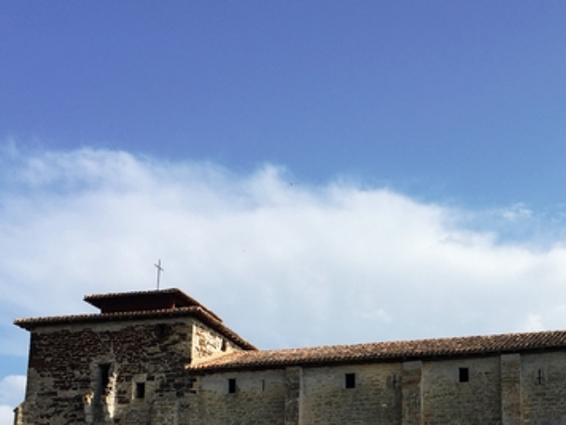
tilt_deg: +13.6
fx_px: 932
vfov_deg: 24.8
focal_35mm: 57
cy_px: 394
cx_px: 448
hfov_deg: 32.9
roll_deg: +1.1
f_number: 2.2
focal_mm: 4.15
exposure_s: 1/1980
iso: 32
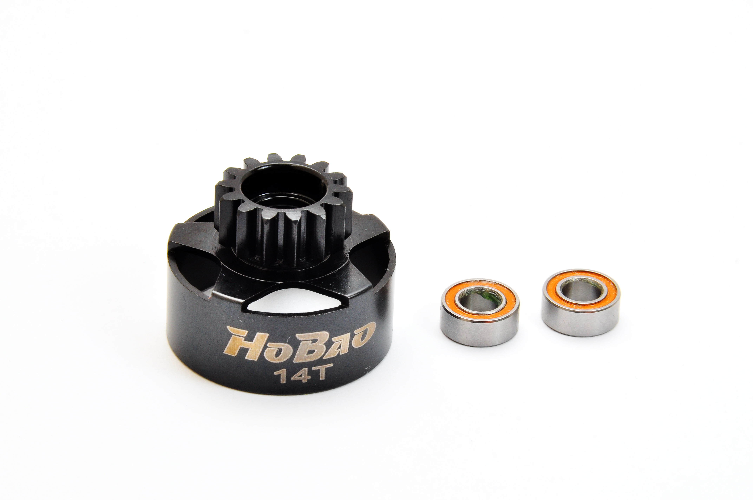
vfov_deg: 4.6
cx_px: 376
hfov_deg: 6.9
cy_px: 250
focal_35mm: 300
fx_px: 6267
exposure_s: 1/60
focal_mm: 200
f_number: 22
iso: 400
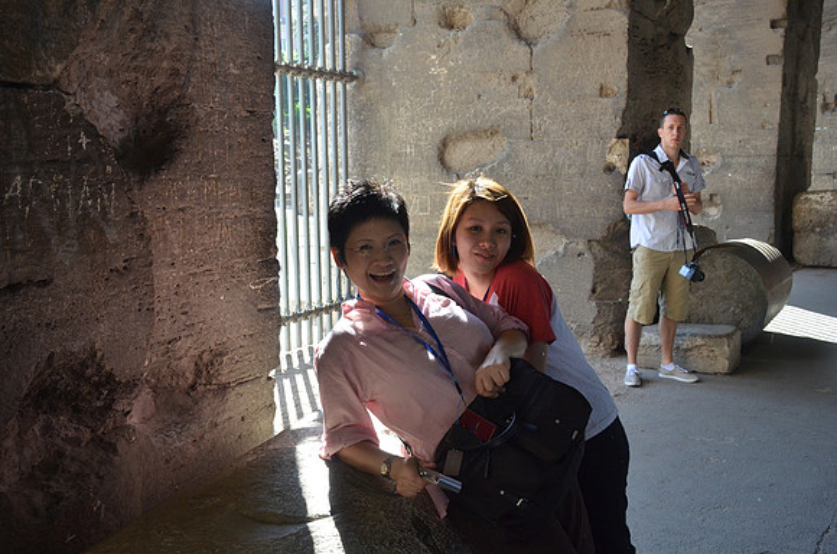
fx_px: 905
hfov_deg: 49.6
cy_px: 277
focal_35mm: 39
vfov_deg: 34.1
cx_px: 418
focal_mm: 26
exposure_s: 1/200
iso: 1000
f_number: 7.1
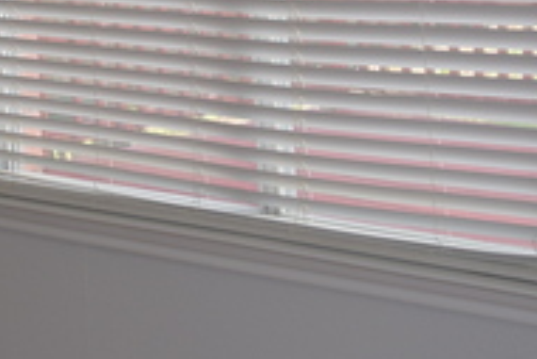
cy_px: -202
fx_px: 2190
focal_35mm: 147
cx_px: -138
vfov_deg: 9.1
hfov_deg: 13.5
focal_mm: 29
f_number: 5.6
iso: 160
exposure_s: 1/125
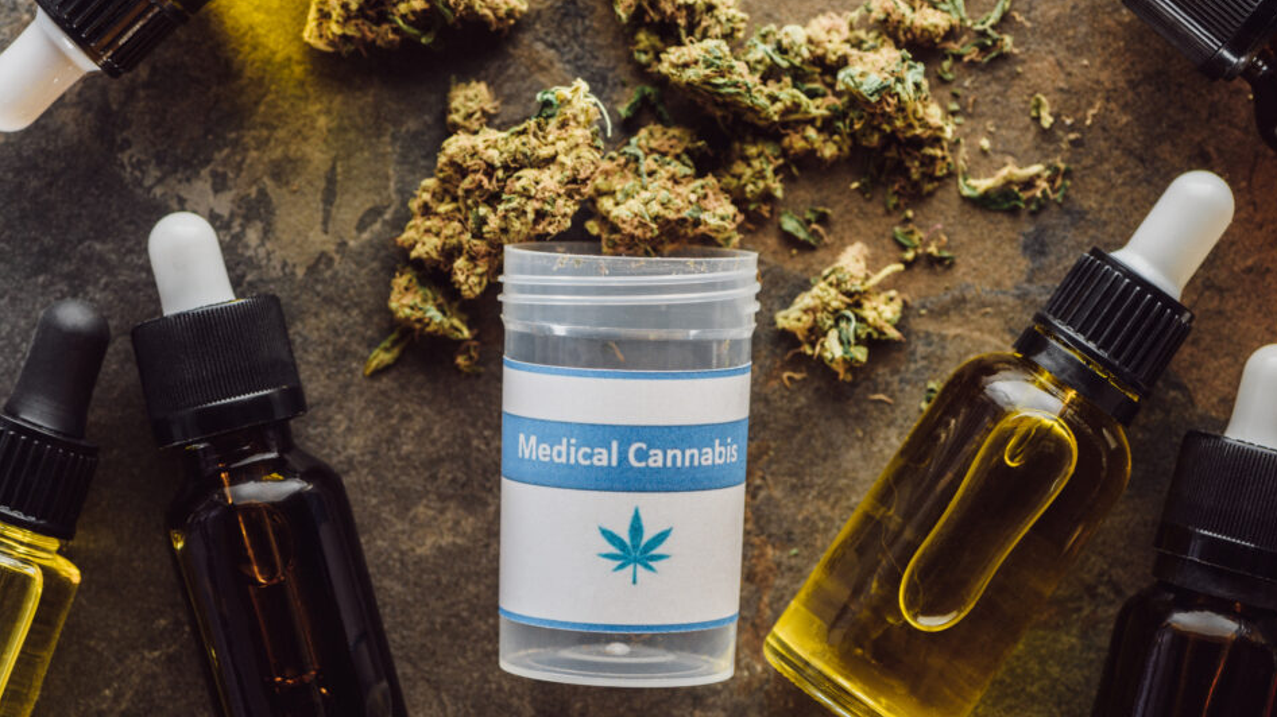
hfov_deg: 18.0
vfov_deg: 10.2
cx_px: 647
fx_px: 4028
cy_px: 304
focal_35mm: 119
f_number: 9
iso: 250
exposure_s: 1/160
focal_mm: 105
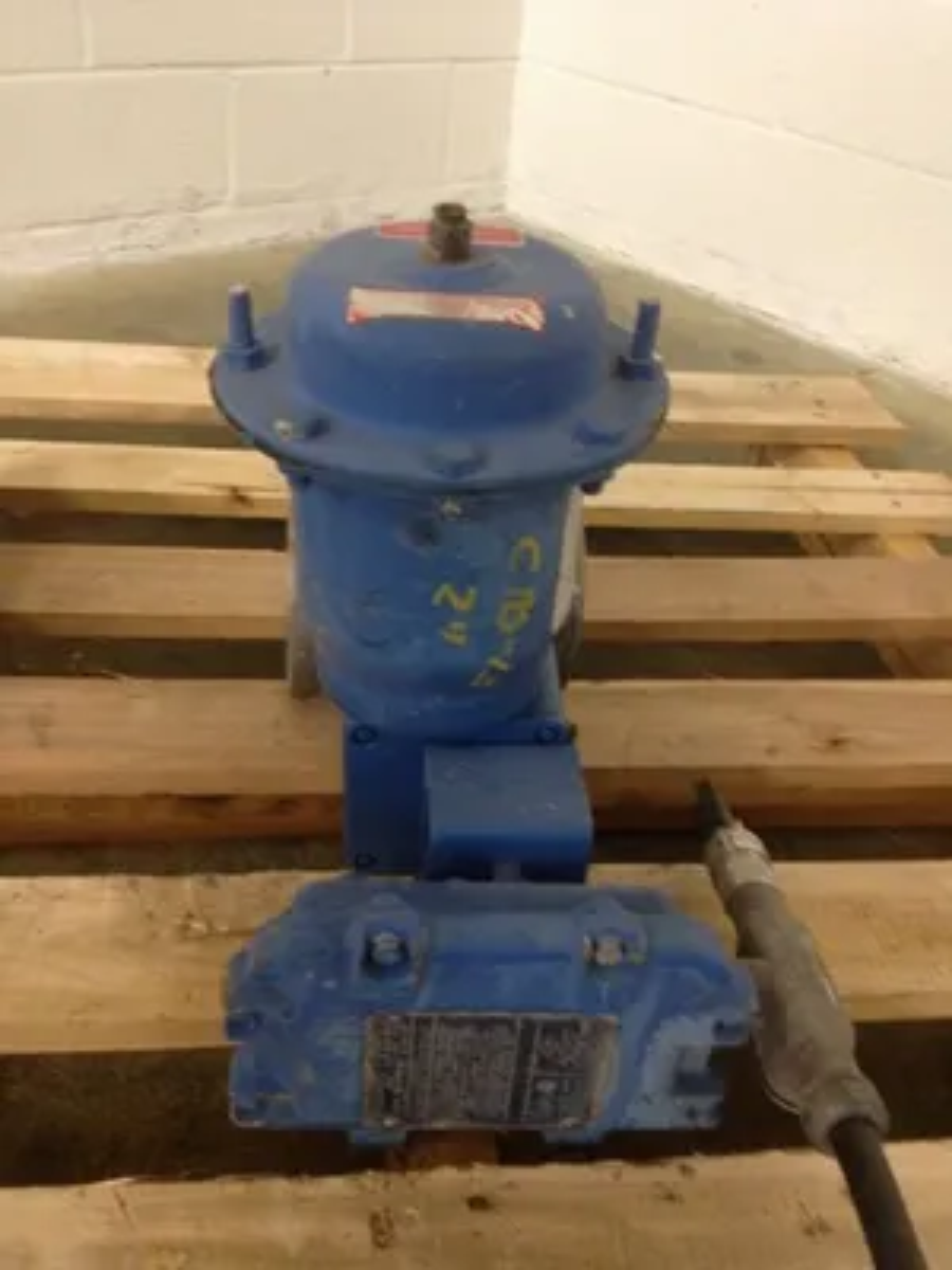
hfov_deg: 40.7
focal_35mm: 35
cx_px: 476
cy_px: 635
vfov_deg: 52.6
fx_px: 1283
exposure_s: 1/20
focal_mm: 4.28
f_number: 2.4
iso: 250
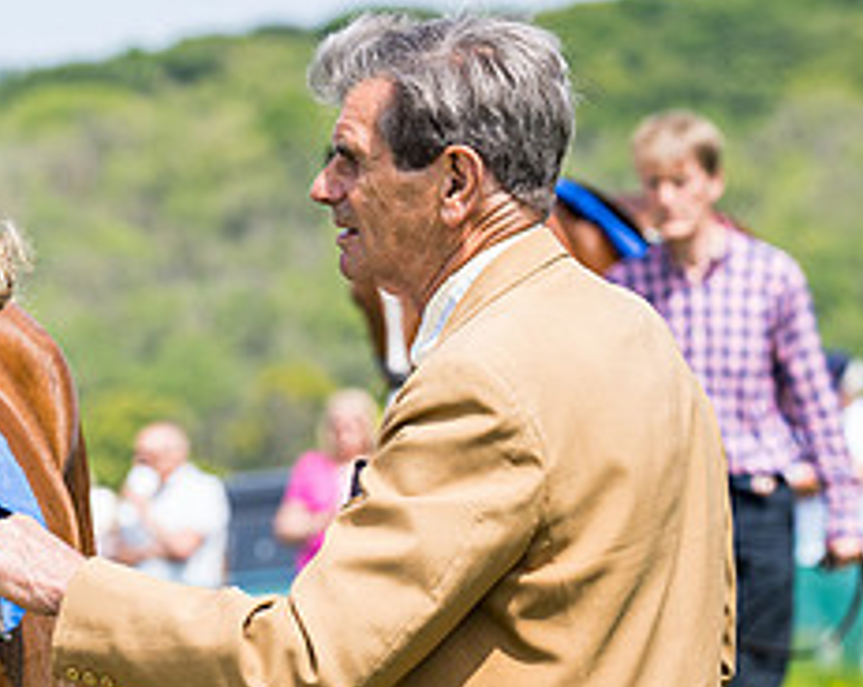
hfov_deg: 4.6
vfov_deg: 3.7
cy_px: 343
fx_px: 10786
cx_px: 9
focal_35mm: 423
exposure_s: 1/320
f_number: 5
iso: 50
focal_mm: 135
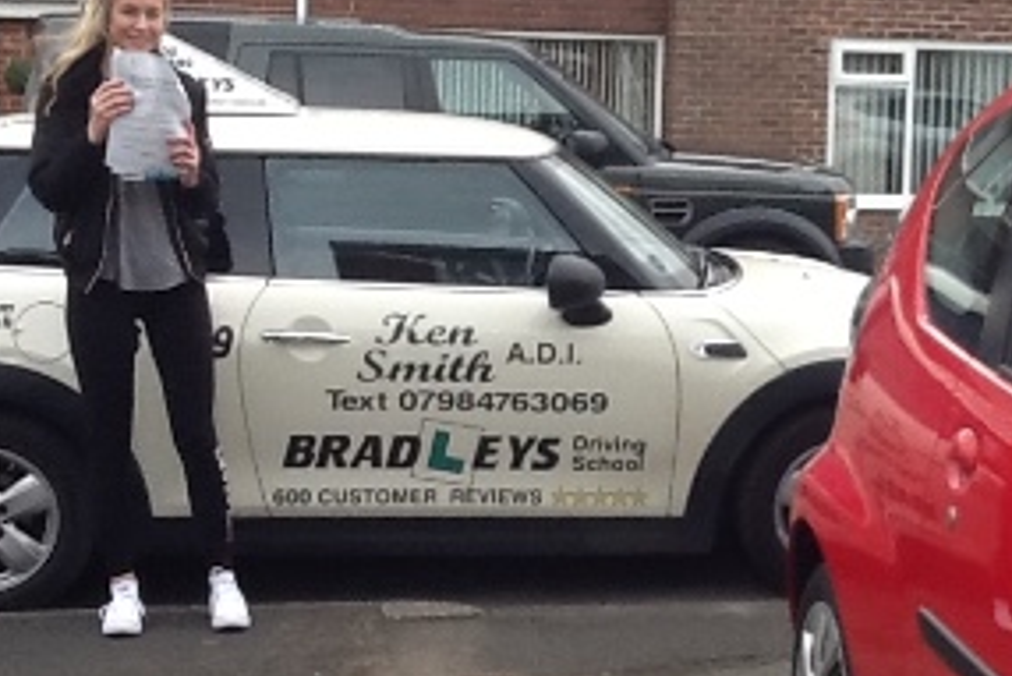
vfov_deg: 17.1
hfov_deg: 25.2
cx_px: 690
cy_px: 366
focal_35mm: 80
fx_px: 2250
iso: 40
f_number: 2.4
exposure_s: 1/206
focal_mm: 2.03
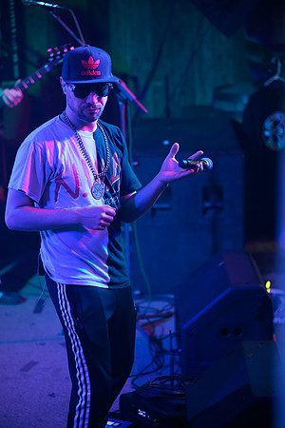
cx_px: 142
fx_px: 1425
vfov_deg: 17.1
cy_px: 214
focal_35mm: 120
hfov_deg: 11.4
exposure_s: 1/400
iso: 2500
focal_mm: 120
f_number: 2.8
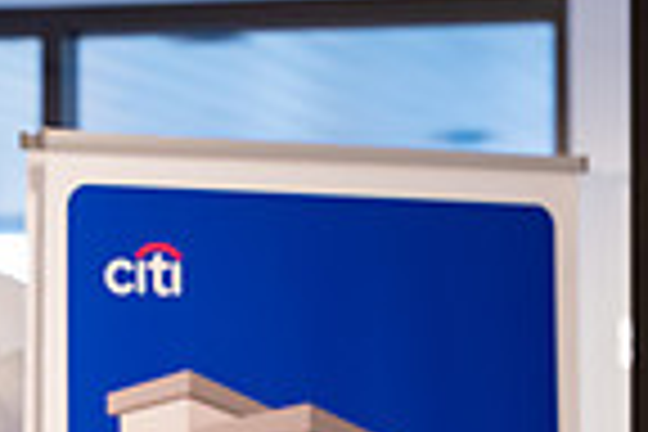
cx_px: 274
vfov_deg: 4.4
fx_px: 5598
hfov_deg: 6.6
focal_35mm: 311
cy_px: 776
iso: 800
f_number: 3.2
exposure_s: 1/200
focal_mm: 77
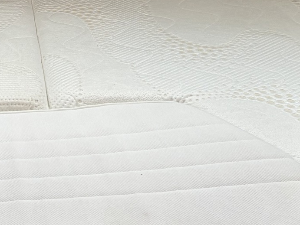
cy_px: -115
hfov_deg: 20.6
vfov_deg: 14.6
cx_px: 54
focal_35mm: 94
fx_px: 815
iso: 100
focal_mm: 5.96
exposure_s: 1/121
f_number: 1.6
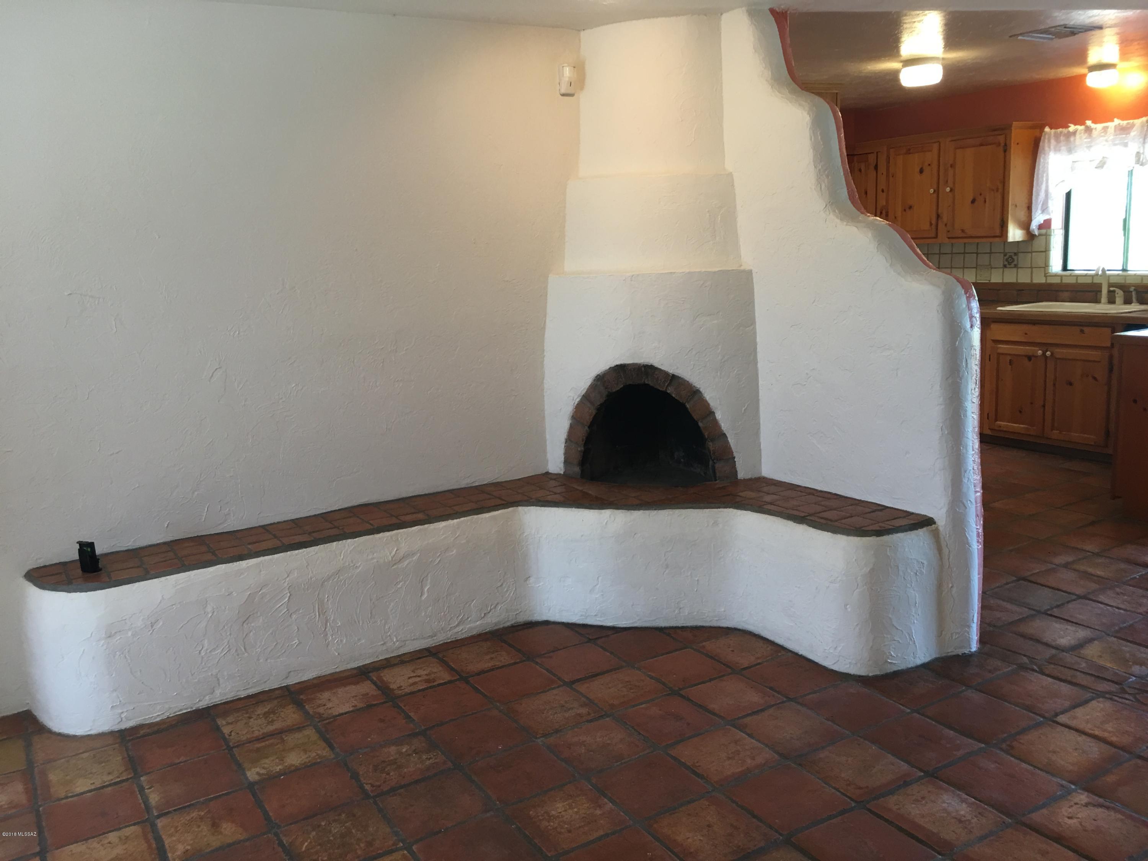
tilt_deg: -9.4
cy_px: 430
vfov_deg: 48.2
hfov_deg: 61.7
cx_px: 574
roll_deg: +1.9
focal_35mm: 29
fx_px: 962
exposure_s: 1/15
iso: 32
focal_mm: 4.15
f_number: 2.2
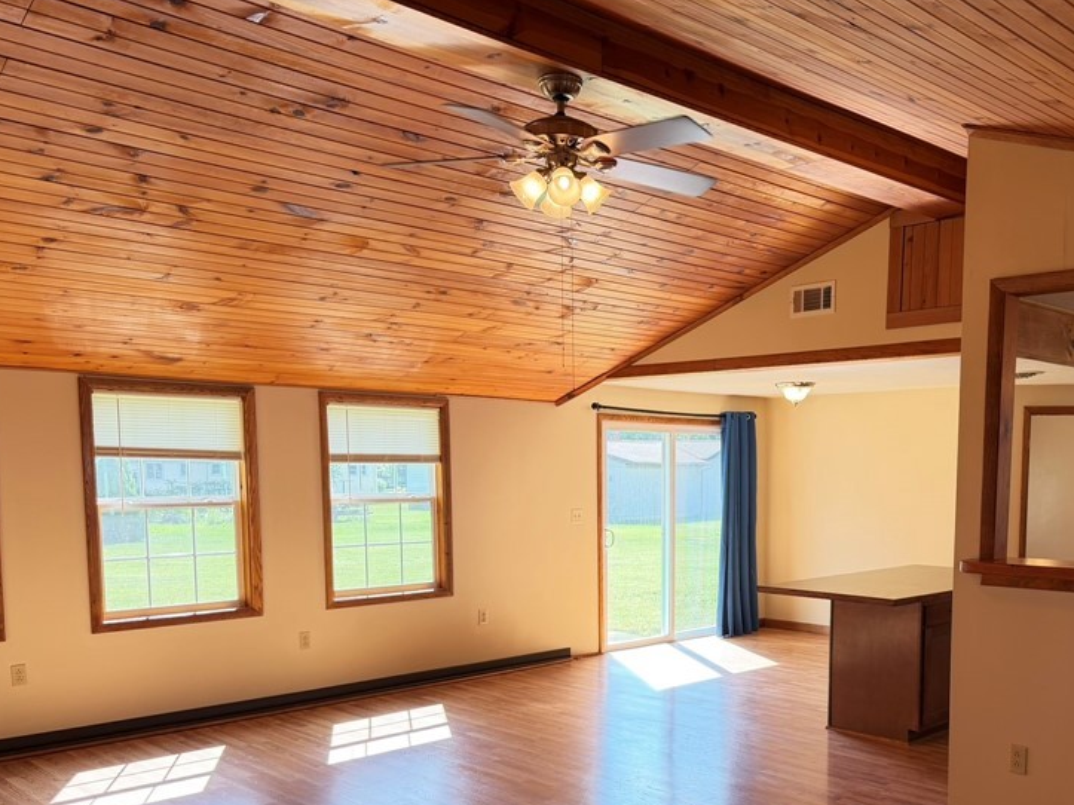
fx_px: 1055
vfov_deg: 41.0
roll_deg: -0.4
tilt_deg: -5.5
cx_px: 697
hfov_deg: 53.1
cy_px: 564
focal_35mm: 34
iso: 125
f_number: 1.78
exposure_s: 1/120
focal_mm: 6.76
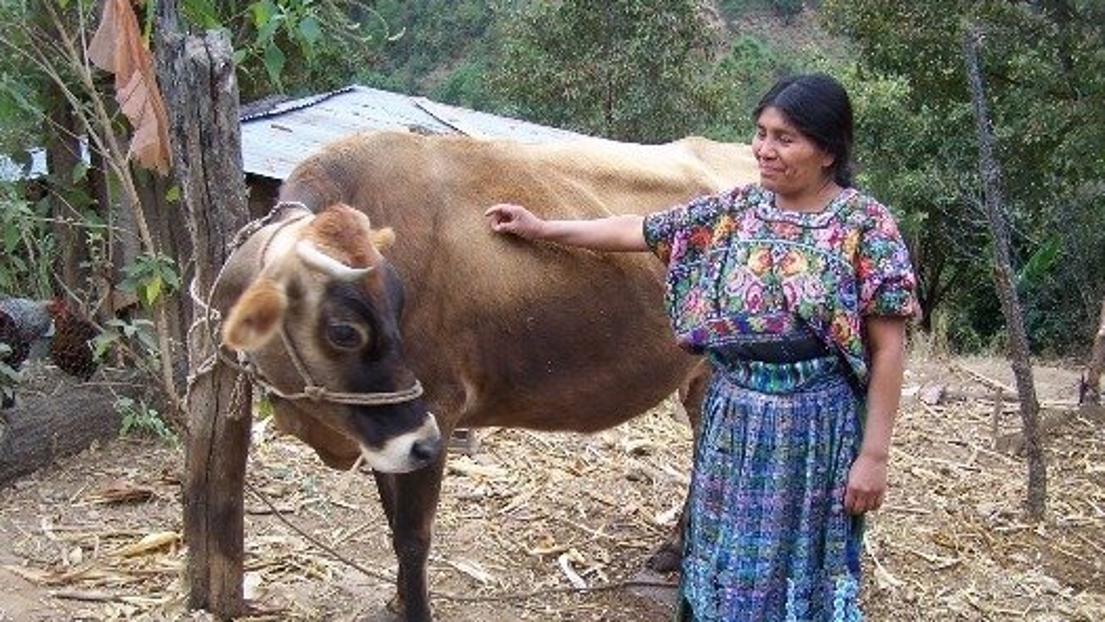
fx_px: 1231
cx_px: 551
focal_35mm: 42
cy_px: 408
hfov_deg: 48.4
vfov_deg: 28.2
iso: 80
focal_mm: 6.3
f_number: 2.8
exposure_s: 1/200
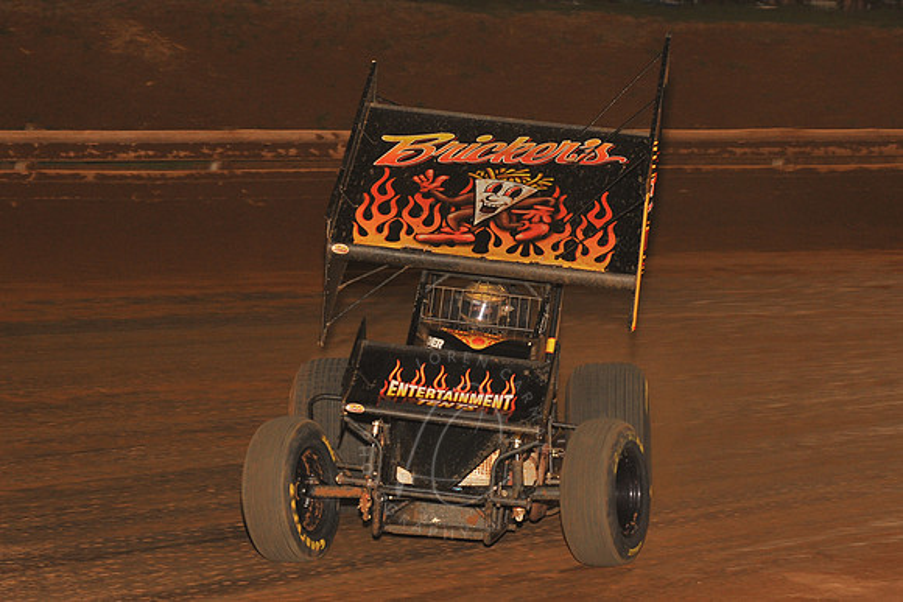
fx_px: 2634
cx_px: 452
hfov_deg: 19.5
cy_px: 301
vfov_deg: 13.0
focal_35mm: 105
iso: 800
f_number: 6.3
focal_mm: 105
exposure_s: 1/320
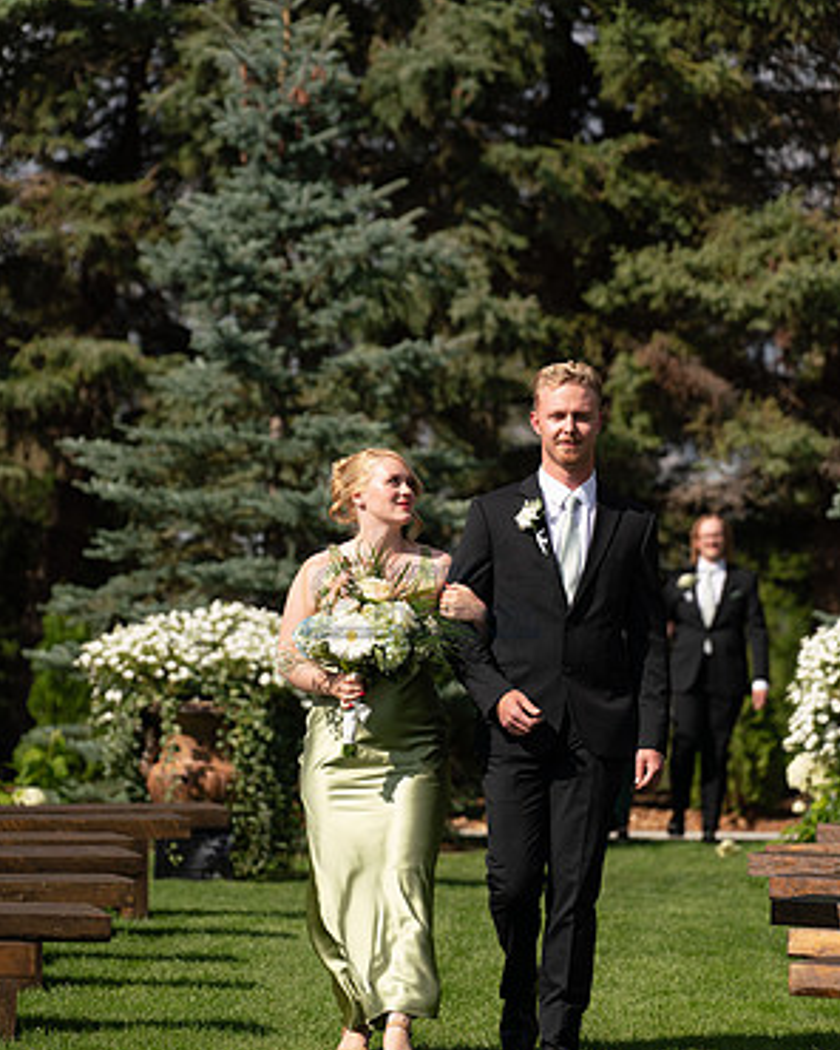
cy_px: 596
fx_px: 5314
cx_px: 423
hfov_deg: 9.0
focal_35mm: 171
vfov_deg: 11.3
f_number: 4
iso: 400
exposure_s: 1/3200
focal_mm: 150
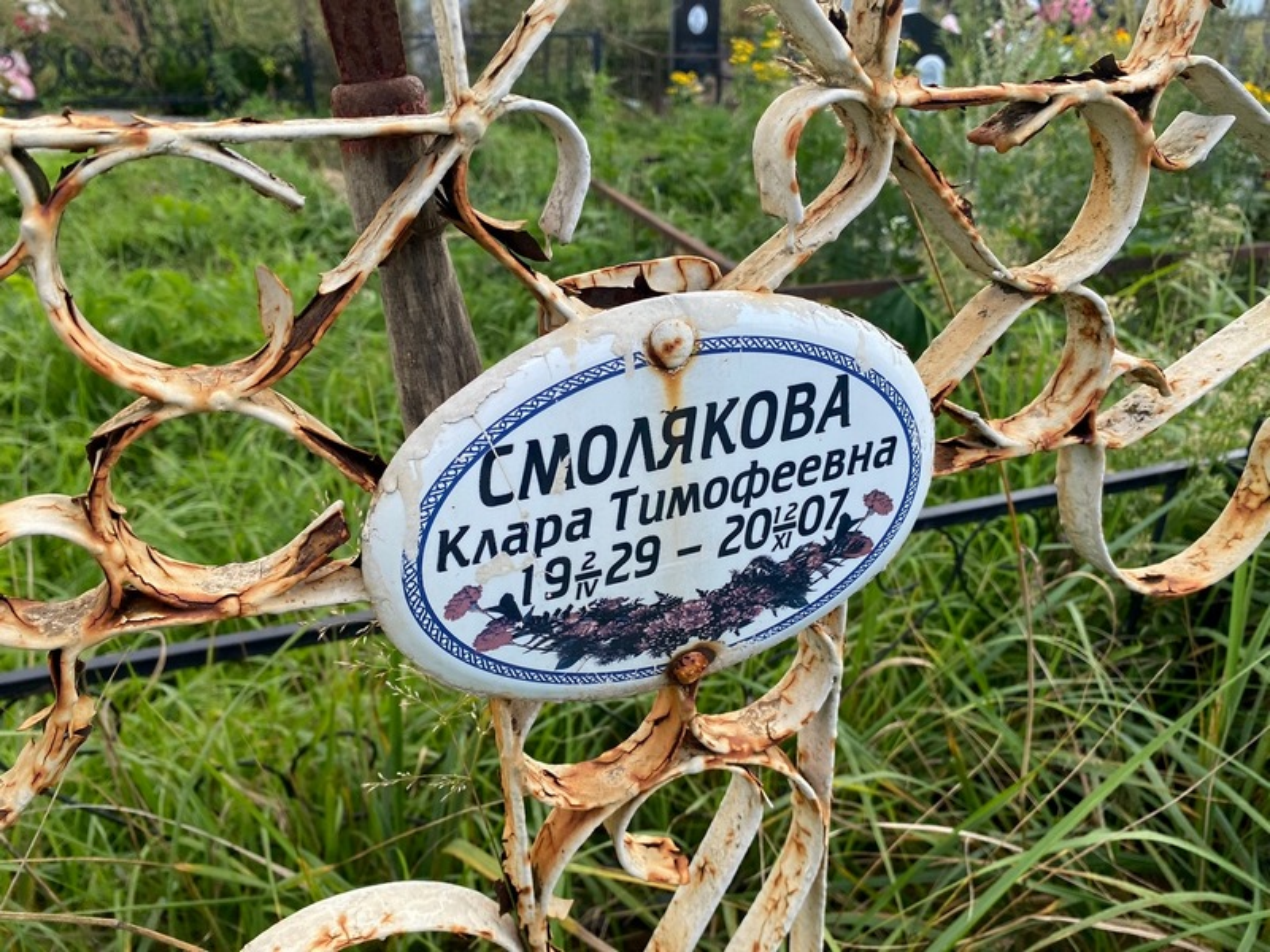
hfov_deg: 67.3
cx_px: 635
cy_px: 476
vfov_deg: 53.1
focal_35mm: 26
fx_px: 954
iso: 32
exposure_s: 1/588
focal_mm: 4.25
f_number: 1.8
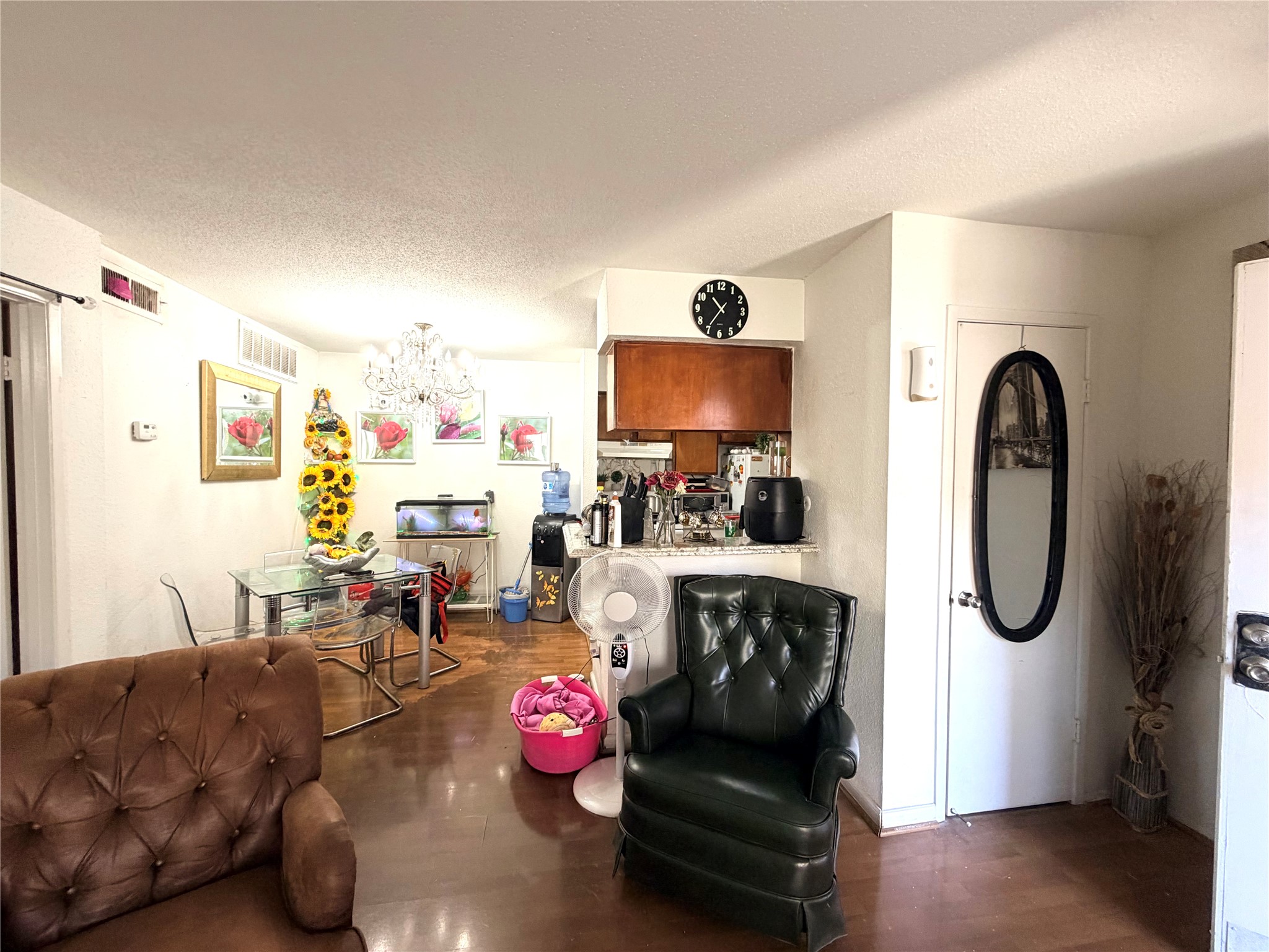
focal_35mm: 14
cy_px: 476
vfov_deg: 85.7
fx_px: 513
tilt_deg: -0.6
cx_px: 634
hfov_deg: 102.1
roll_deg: +0.4
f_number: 2.2
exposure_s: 1/60
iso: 160
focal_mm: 2.22
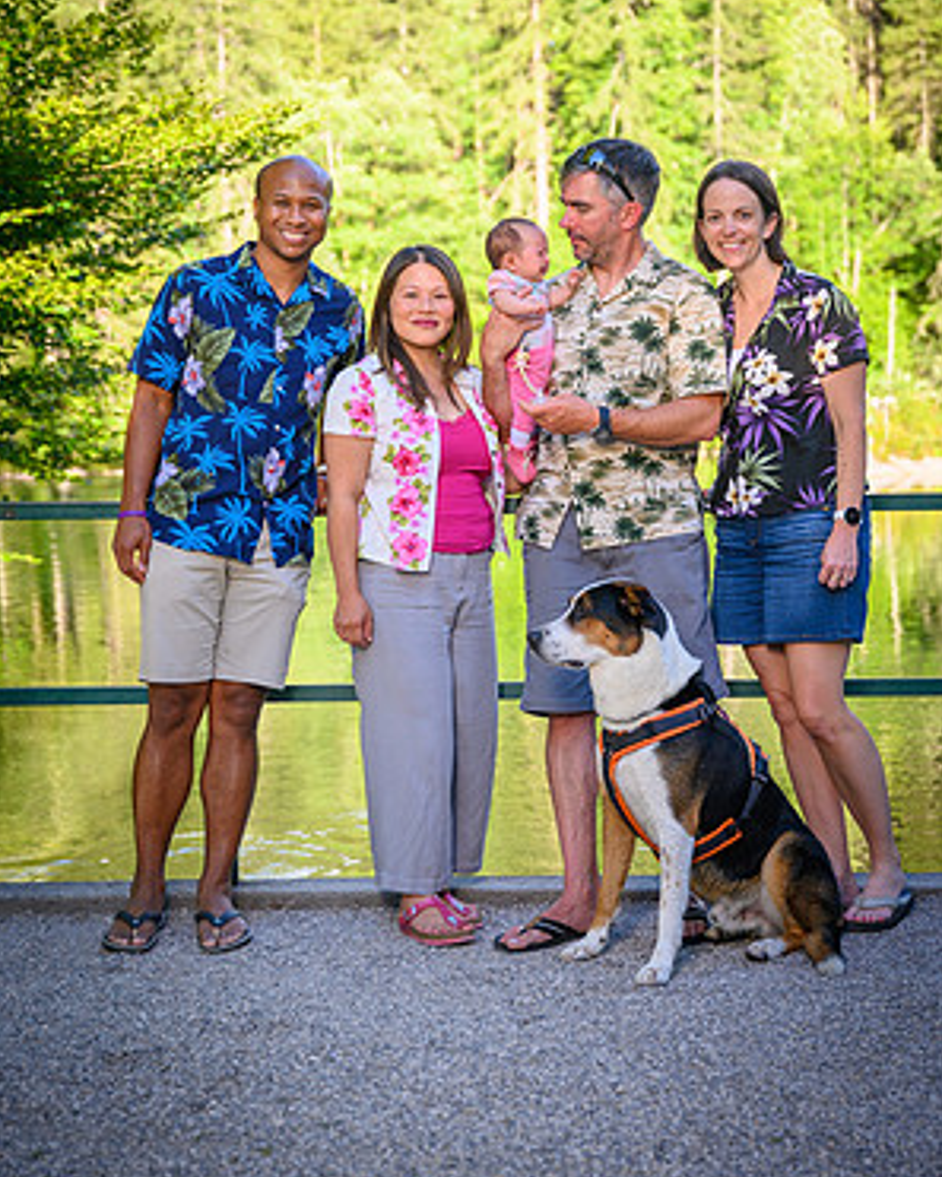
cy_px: 514
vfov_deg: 32.4
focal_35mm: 58
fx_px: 2020
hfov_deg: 26.2
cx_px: 471
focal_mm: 51
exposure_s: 1/400
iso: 100
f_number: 3.2
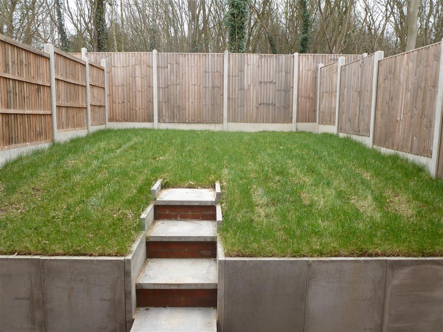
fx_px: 333
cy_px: 166
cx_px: 222
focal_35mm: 26
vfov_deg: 53.1
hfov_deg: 67.3
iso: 100
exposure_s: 1/100
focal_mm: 4.7
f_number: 3.4
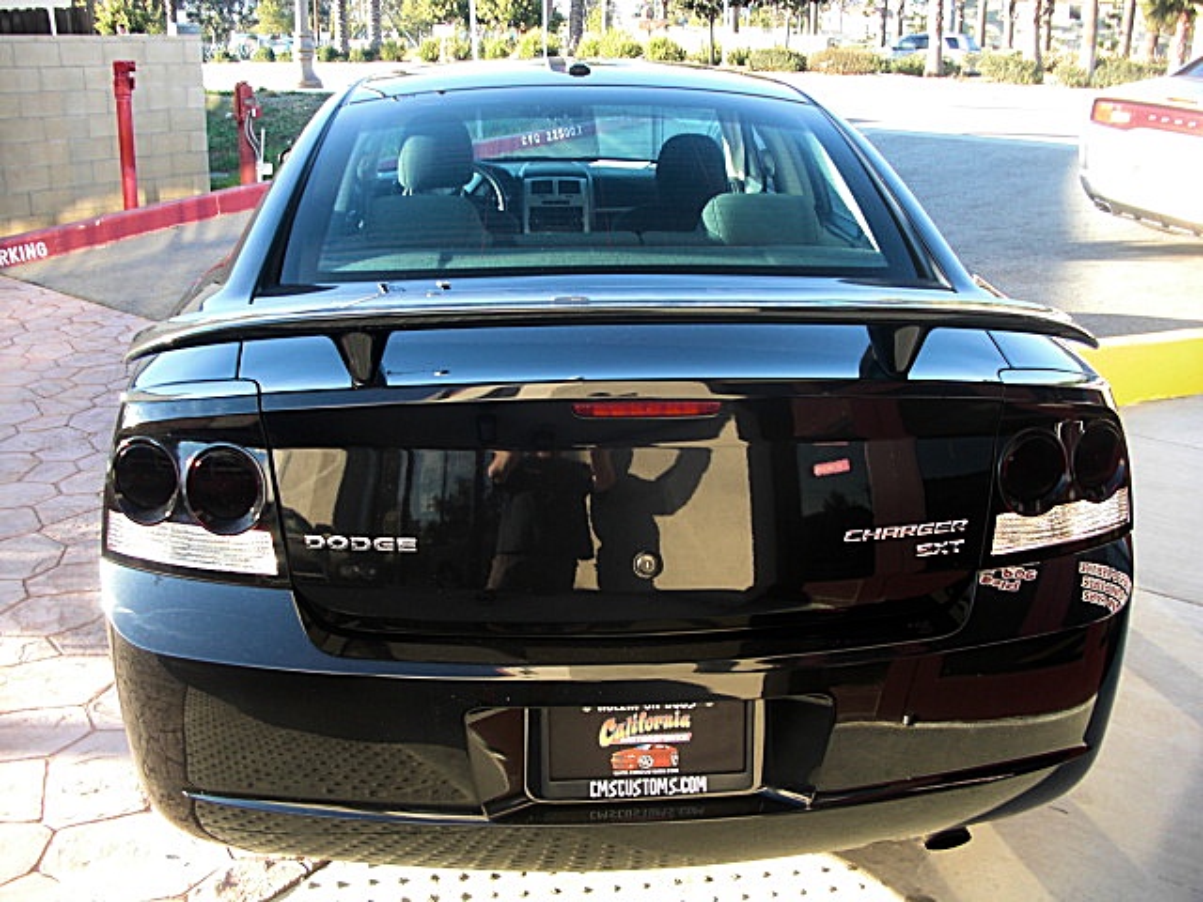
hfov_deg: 51.4
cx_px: 602
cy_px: 451
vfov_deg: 39.7
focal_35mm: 36
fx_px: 1251
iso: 50
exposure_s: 1/80
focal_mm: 6.3
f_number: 2.8
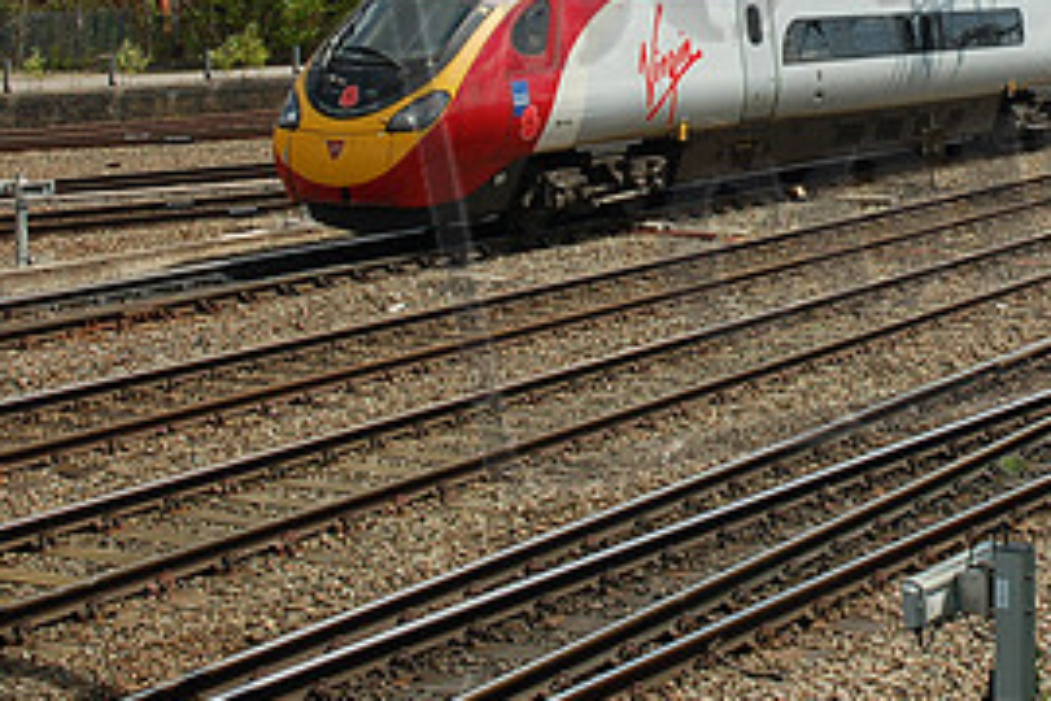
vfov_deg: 15.5
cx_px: 915
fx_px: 2542
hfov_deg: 22.9
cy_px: 51
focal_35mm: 87
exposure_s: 1/320
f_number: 9
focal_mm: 27
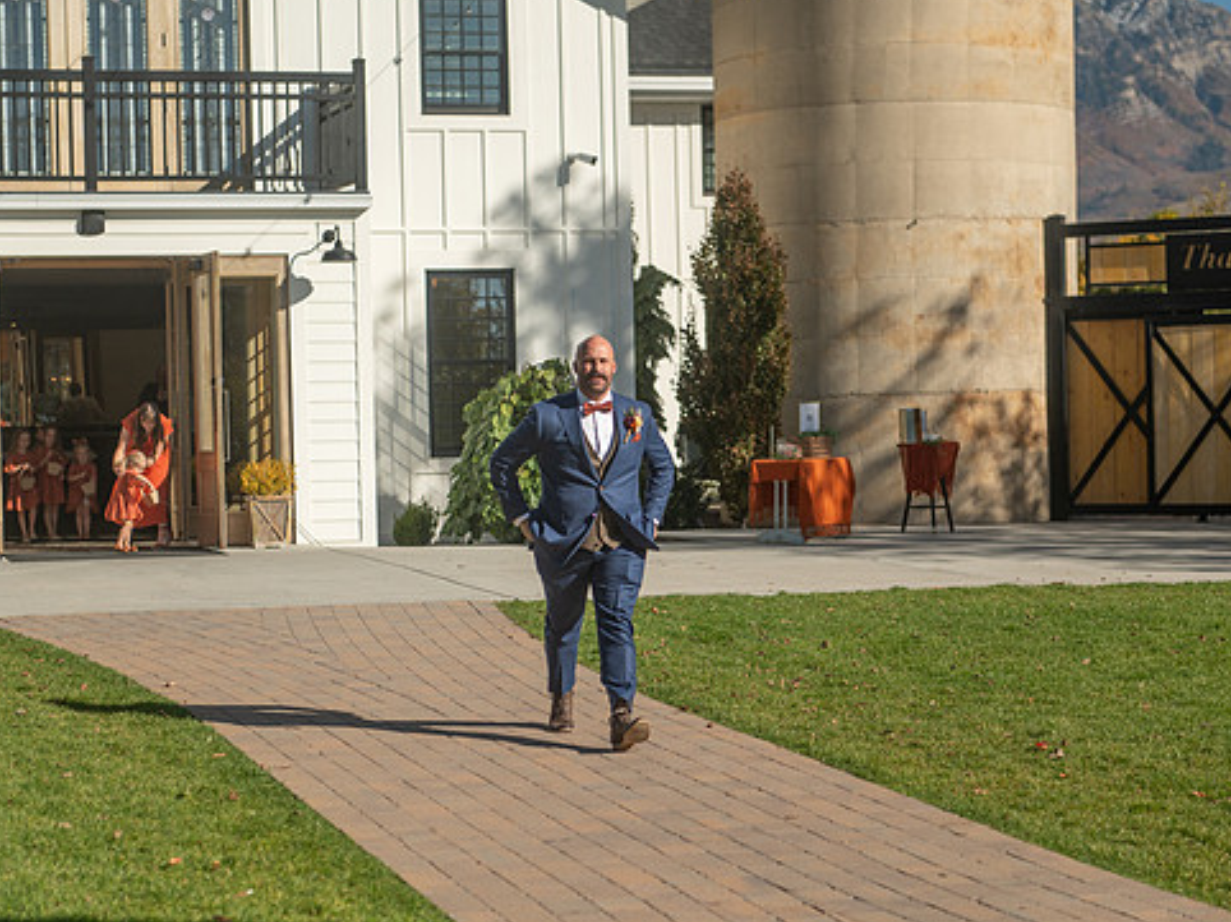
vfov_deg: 18.2
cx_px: 585
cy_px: 475
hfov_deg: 24.1
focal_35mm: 81
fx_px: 2879
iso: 200
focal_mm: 70
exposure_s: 1/8000
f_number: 3.5
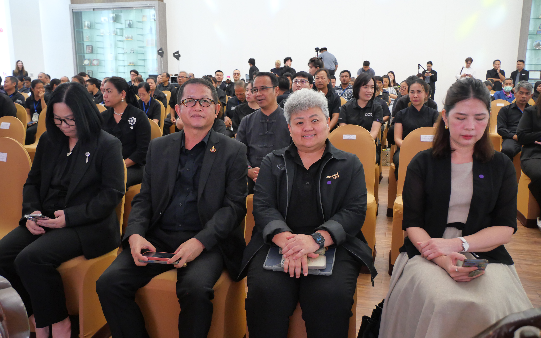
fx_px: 472
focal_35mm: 32
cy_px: 174
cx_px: 270
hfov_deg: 59.7
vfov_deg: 39.4
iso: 1250
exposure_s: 1/60
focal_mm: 15
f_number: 4
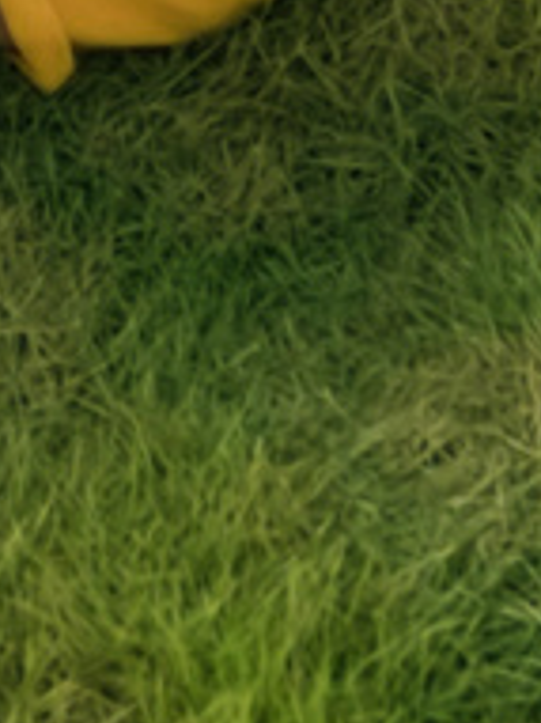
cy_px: -1287
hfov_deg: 4.3
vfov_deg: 5.5
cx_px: -462
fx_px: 7093
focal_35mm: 340
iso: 50
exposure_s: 1/959
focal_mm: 3.95
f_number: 4
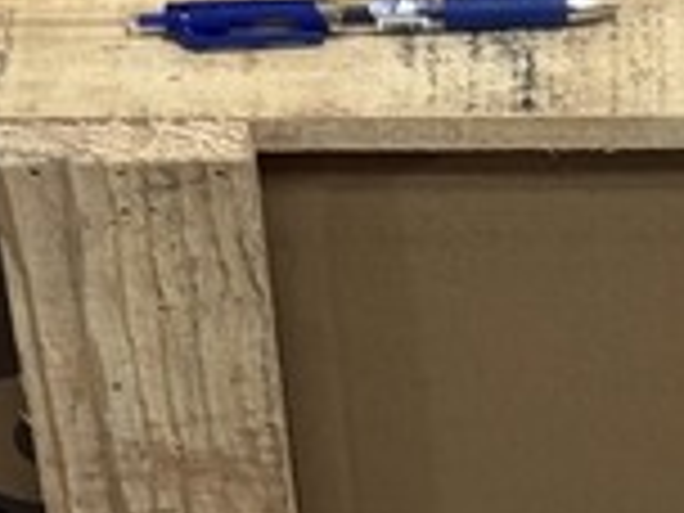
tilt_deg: -46.5
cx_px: 688
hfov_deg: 8.0
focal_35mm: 247
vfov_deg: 6.0
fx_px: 4881
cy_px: 317
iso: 640
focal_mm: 6.76
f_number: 1.78
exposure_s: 1/30
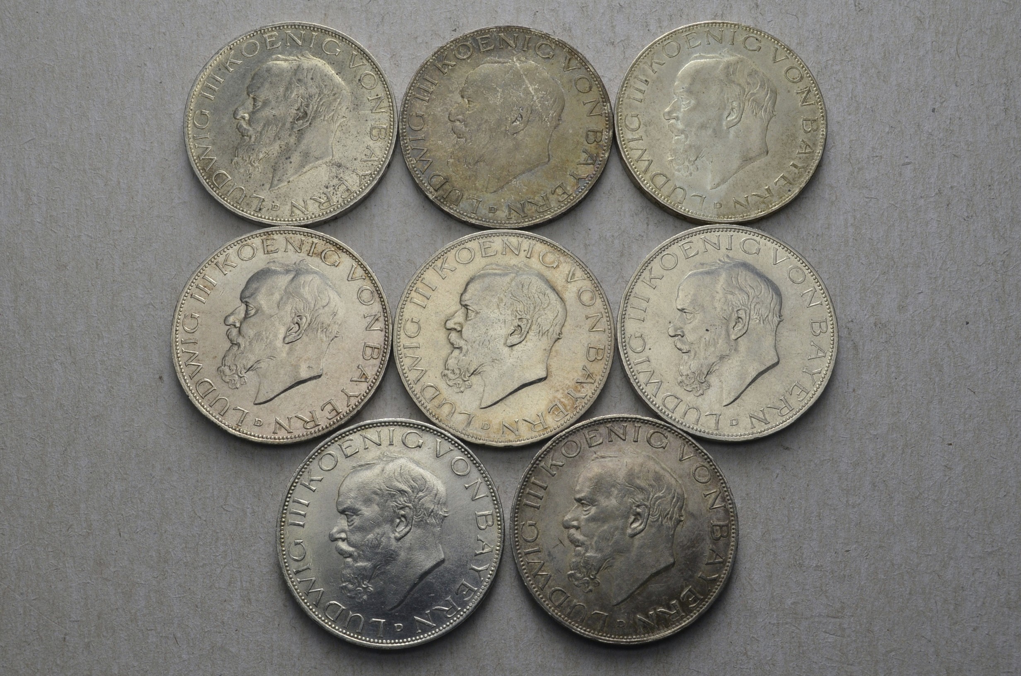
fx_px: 1359
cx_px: 510
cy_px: 338
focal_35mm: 48
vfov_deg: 28.0
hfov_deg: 41.2
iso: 400
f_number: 14
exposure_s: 1/250
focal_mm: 32
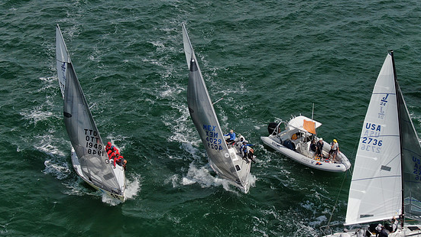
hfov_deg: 37.8
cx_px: 220
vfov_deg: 21.8
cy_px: 122
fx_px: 614
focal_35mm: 55
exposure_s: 1/1250
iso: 100
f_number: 3.8
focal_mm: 8.6
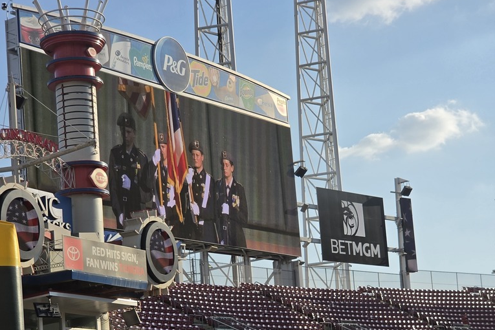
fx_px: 1320
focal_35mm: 96
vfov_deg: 14.2
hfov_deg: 21.2
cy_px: 260
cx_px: 247
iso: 25
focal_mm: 7
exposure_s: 1/1090
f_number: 2.4
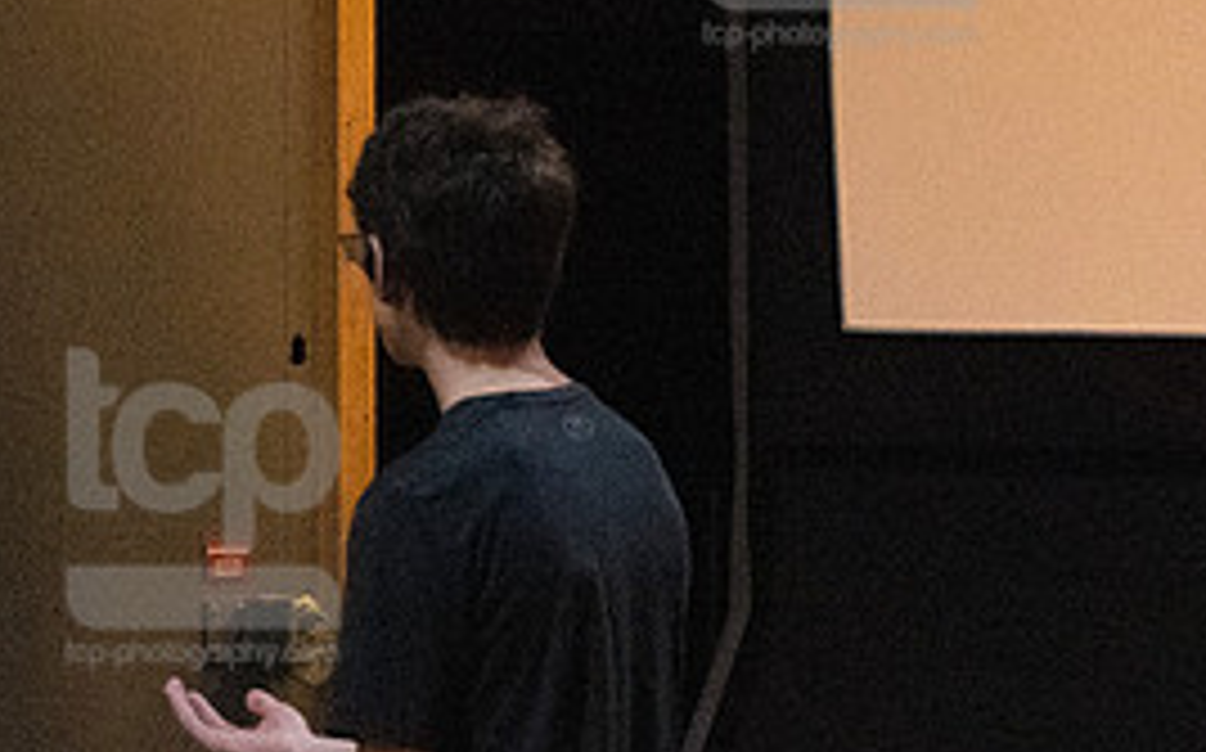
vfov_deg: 7.6
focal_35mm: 172
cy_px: 509
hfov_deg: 12.1
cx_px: 202
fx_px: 5648
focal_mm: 52
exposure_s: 1/400
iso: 25600
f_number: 5.6
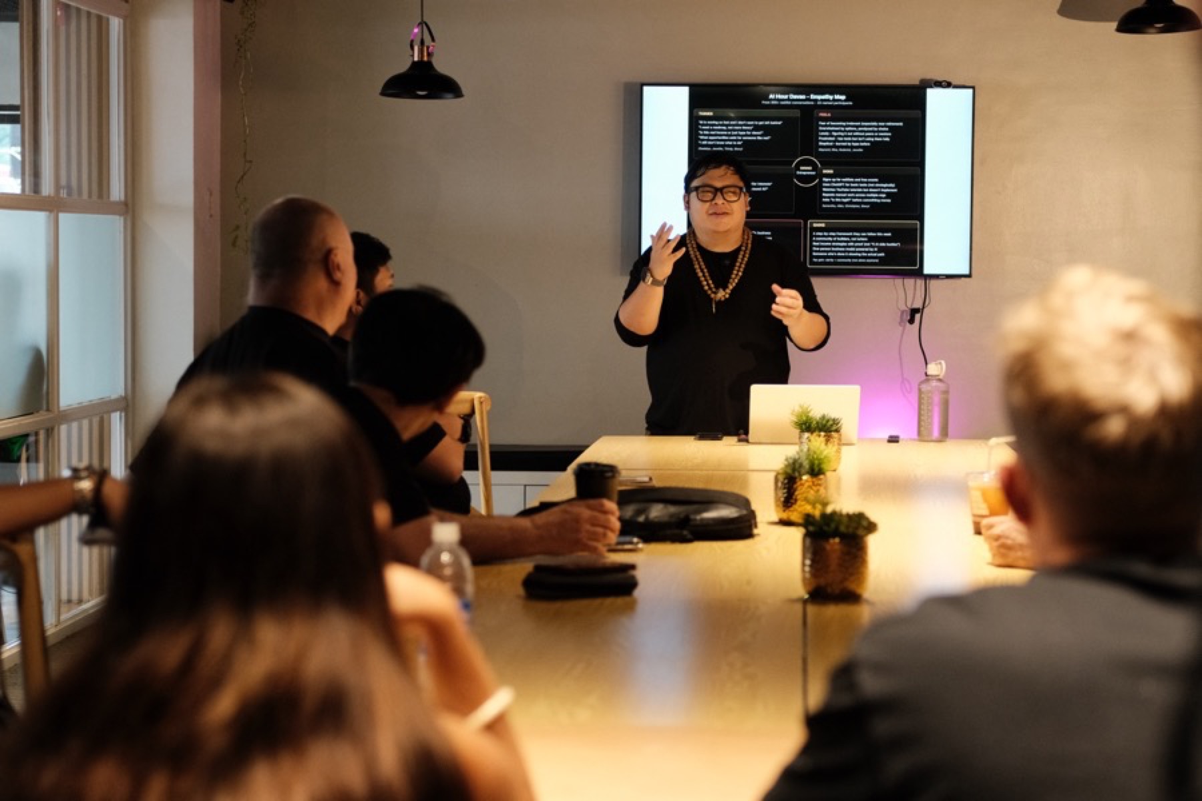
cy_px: 400
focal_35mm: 75
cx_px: 601
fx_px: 2504
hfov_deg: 27.0
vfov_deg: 18.2
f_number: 2.8
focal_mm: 50
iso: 2500
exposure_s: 1/200
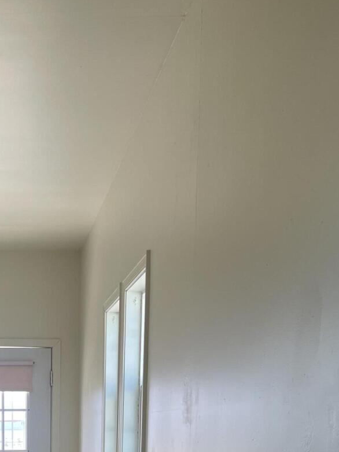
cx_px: 13
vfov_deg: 26.8
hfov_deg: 22.2
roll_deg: -0.1
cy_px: 545
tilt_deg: -8.0
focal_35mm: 64
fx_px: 835
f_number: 1.6
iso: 40
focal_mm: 5.1
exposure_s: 1/120
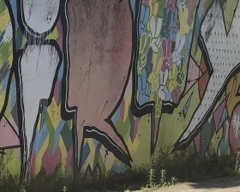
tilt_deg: -6.5
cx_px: -64
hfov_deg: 15.7
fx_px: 831
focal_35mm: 117
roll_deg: -4.3
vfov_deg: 13.2
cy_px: 111
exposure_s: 1/1000
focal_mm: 4
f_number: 1.8
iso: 20
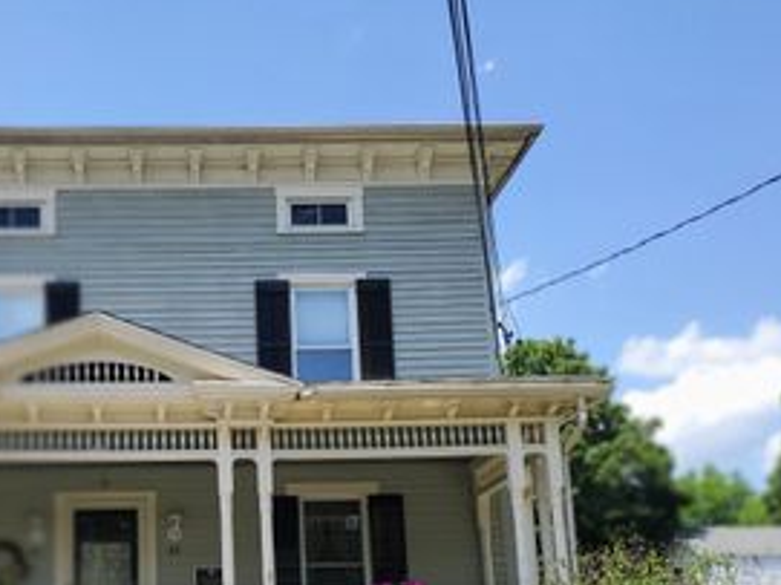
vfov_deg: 29.2
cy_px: 506
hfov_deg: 38.6
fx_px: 1082
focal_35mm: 48
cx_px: 190
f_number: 1.5
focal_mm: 4.3
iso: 50
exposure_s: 1/1894
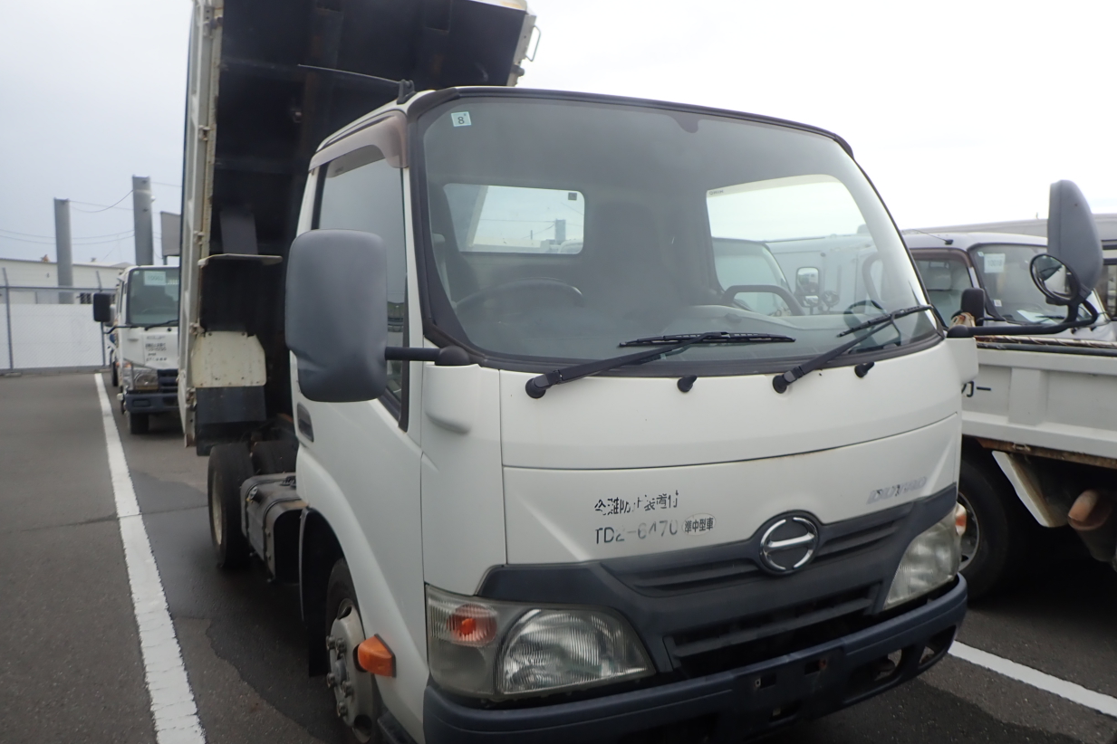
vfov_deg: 47.9
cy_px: 386
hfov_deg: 67.4
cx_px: 566
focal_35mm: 27
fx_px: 838
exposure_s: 1/400
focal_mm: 4.5
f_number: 2.8
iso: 100
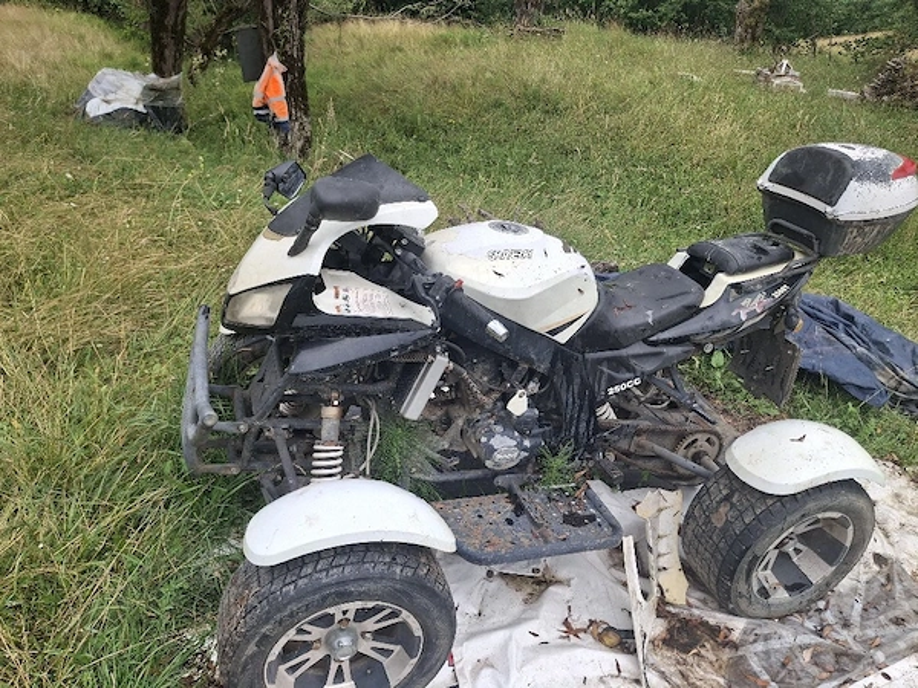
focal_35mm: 25
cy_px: 344
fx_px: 663
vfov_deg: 54.9
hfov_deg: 69.4
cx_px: 459
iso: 32
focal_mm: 4.69
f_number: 1.8
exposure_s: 1/455
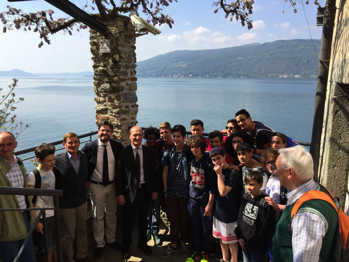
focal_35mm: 29
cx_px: 174
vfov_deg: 48.2
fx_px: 292
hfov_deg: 61.7
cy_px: 131
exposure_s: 1/1522
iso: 32
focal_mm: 4.15
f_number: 2.2
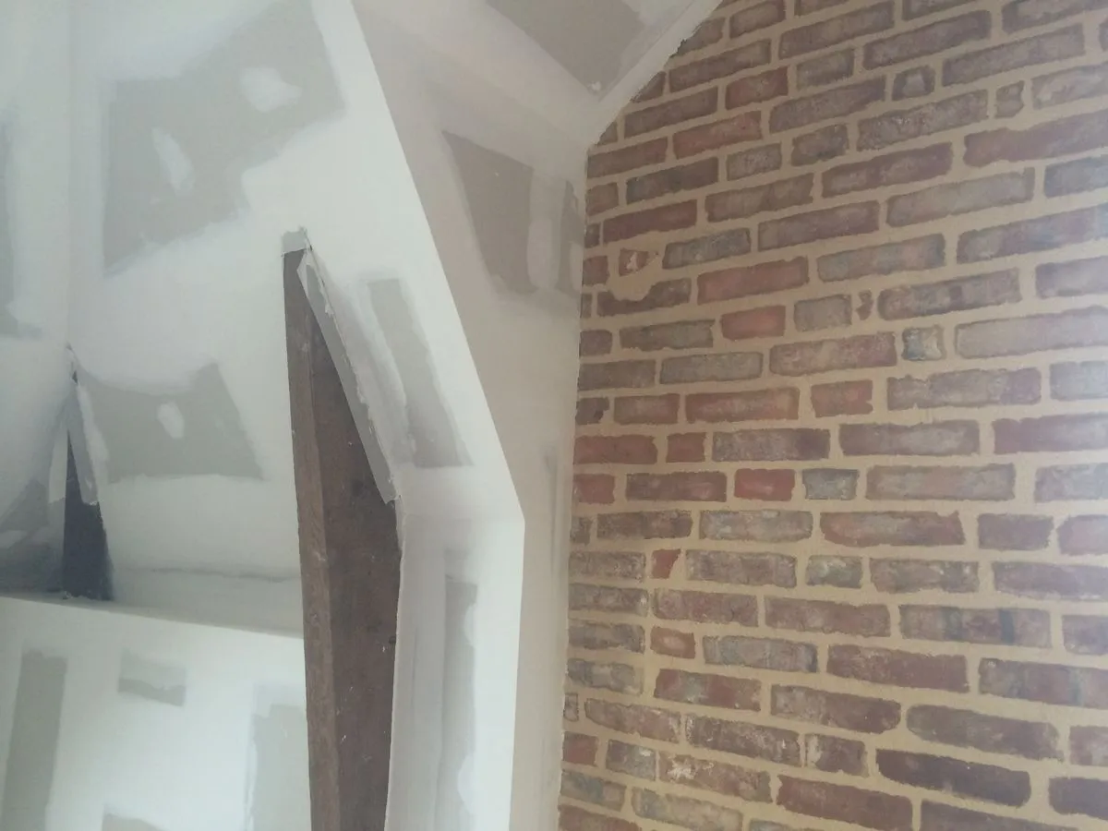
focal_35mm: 30
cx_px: 554
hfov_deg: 60.0
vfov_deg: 46.8
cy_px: 416
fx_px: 960
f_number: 2.2
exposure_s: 1/30
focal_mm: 4.12
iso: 100
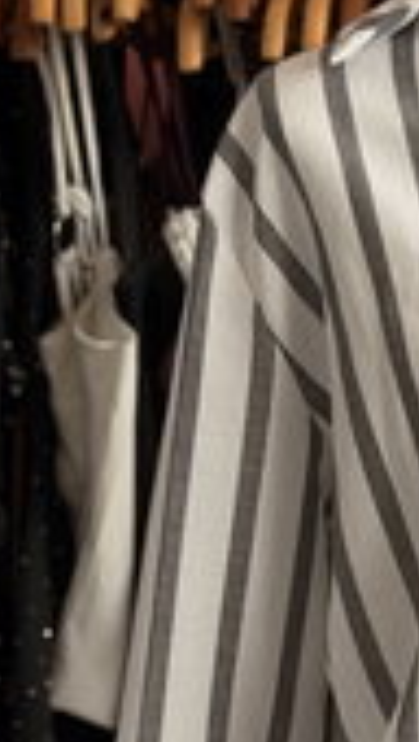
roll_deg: -0.4
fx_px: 3230
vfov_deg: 12.9
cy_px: 762
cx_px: 663
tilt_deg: -5.7
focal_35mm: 164
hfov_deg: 7.3
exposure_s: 1/523
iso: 64
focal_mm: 6.76
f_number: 1.78
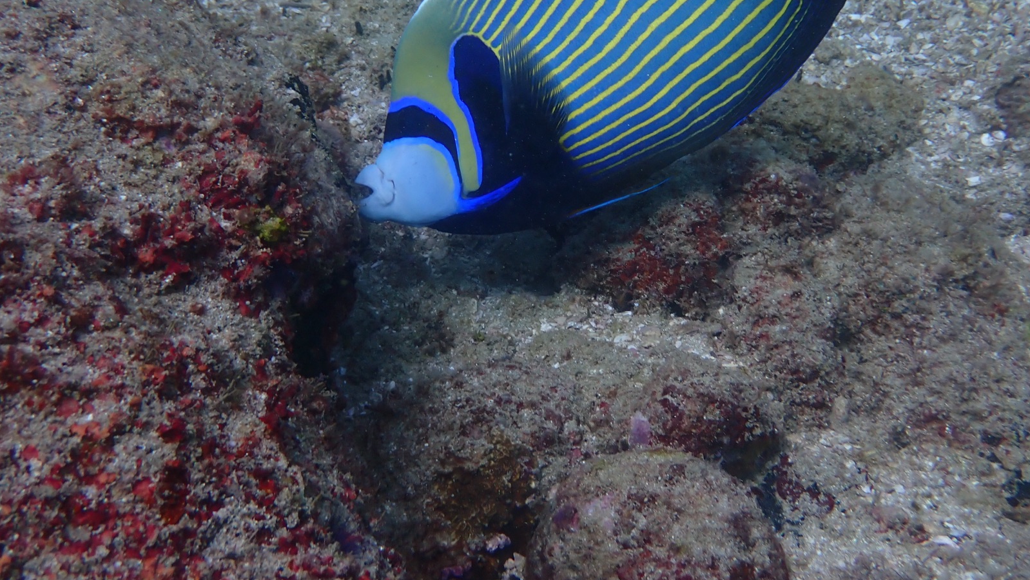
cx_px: 515
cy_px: 209
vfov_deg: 24.8
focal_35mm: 48
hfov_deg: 42.9
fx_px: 1311
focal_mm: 7.84
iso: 100
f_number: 4
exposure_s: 1/200
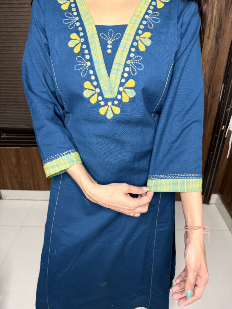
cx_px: 116
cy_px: 154
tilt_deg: -28.4
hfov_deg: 56.8
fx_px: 214
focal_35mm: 24
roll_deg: -0.4
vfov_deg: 71.6
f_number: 1.78
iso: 200
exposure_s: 1/50
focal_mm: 6.76
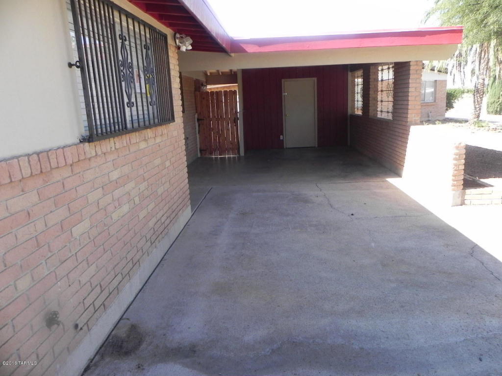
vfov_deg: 53.1
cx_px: 251
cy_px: 188
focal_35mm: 26
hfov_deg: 67.3
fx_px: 377
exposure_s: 1/168
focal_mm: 4.6
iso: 160
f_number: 4.5
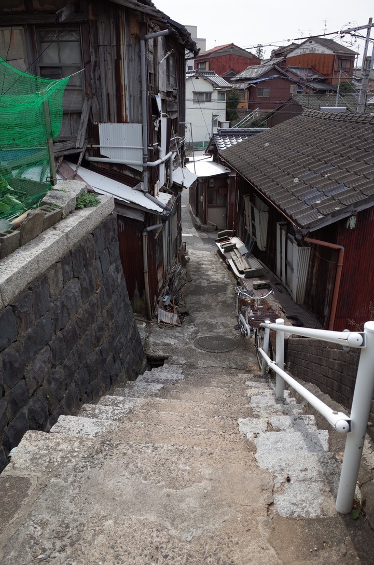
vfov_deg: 65.6
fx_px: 438
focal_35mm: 28
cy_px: 282
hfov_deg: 46.2
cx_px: 187
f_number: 4.5
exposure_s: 1/1250
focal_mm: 18.3
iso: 250
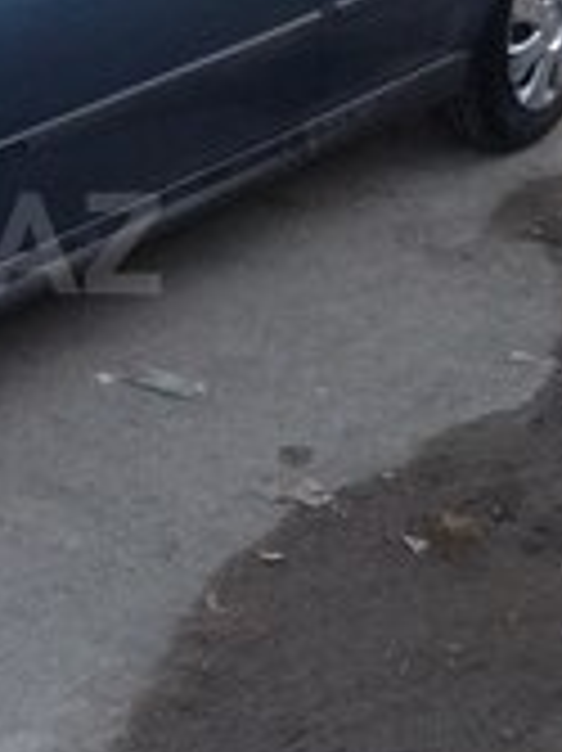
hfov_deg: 14.4
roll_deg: +3.1
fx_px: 2124
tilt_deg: -14.2
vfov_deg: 20.0
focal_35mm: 98
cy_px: 243
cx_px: -184
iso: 50
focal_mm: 4.12
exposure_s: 1/40
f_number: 2.4
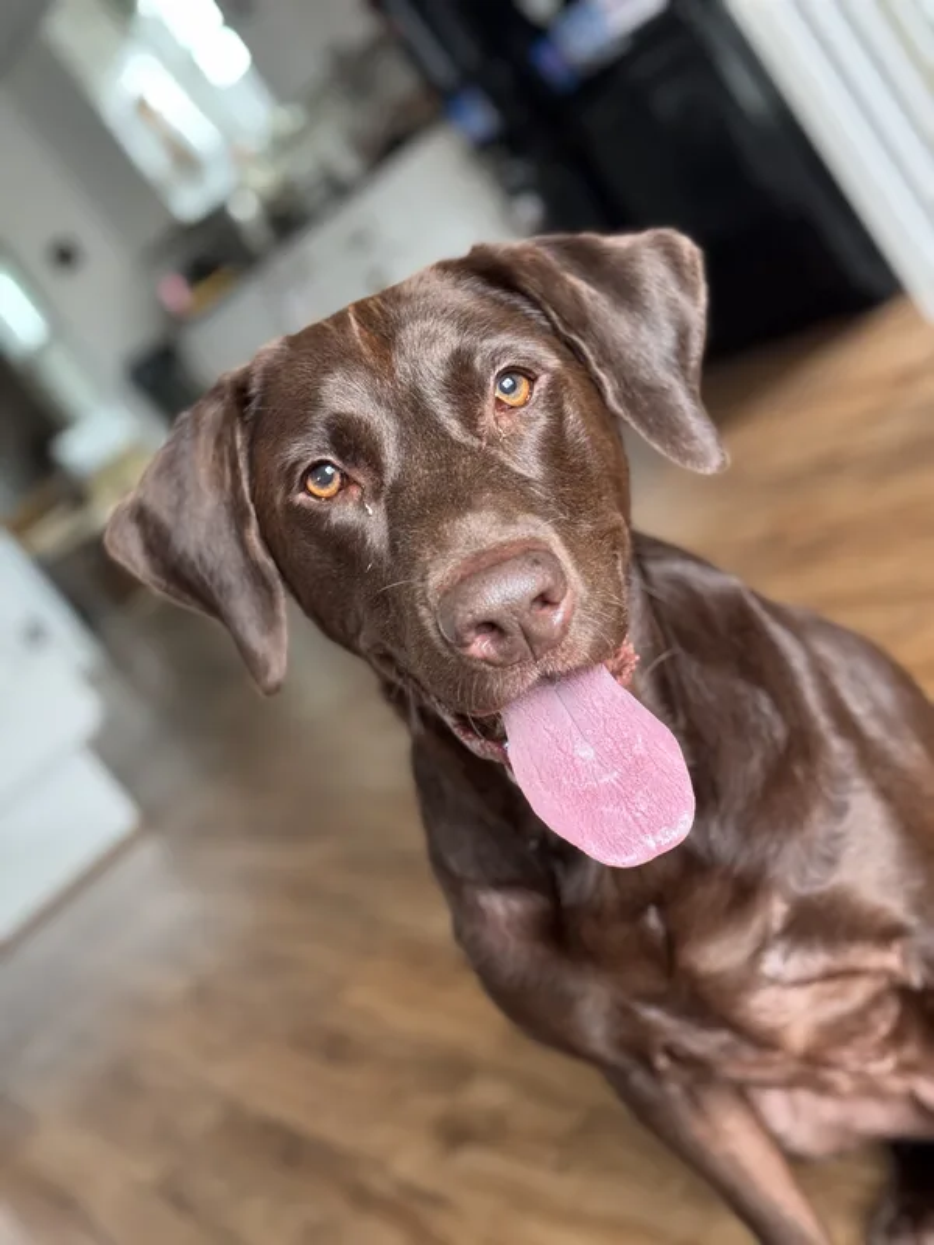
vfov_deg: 39.7
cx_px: 467
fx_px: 1727
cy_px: 622
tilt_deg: -11.7
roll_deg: +36.5
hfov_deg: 30.3
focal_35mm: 48
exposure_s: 1/40
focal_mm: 6.76
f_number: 1.78
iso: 320
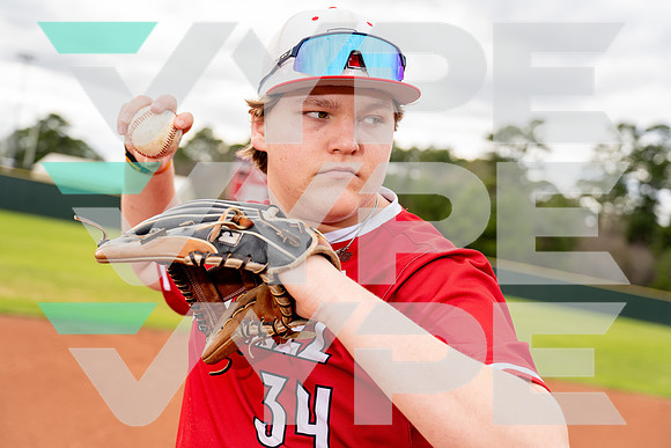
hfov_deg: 36.9
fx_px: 1007
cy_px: 224
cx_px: 336
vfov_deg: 25.1
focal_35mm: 54
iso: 100
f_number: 4
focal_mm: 54
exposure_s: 1/250
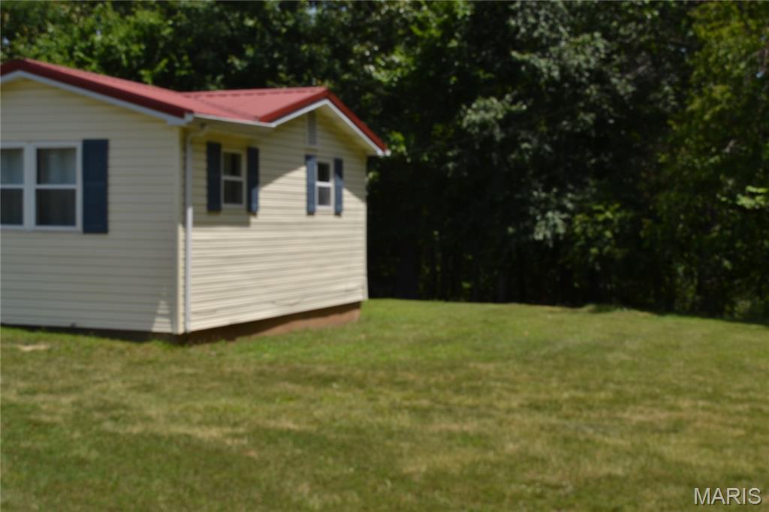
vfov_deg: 25.7
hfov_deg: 37.9
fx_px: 1121
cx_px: 384
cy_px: 256
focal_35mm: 52
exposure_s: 1/200
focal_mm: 35
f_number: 9
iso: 100
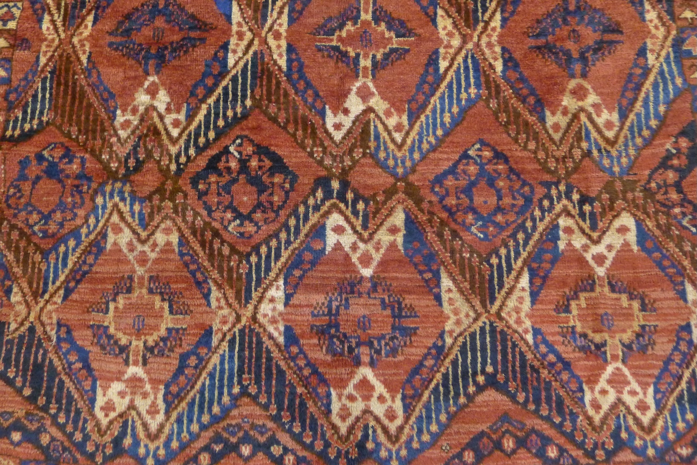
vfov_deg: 53.2
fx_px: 465
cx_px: 348
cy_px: 232
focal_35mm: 24
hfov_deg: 73.7
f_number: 2
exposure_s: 1/20
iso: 800
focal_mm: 5.1
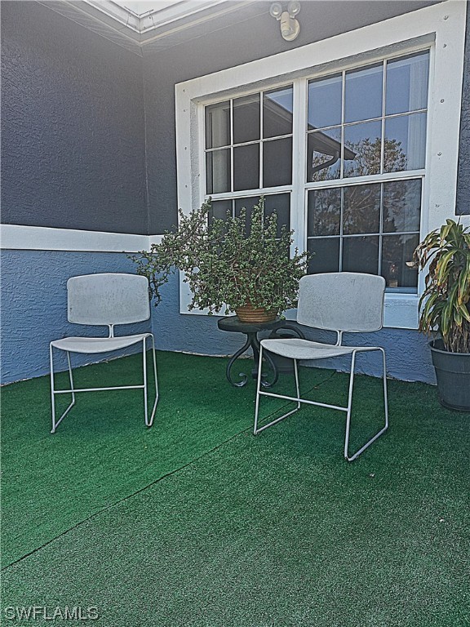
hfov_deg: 54.9
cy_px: 314
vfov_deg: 69.4
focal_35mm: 25
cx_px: 235
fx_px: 453
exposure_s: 1/120
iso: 40
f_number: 1.8
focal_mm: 4.6
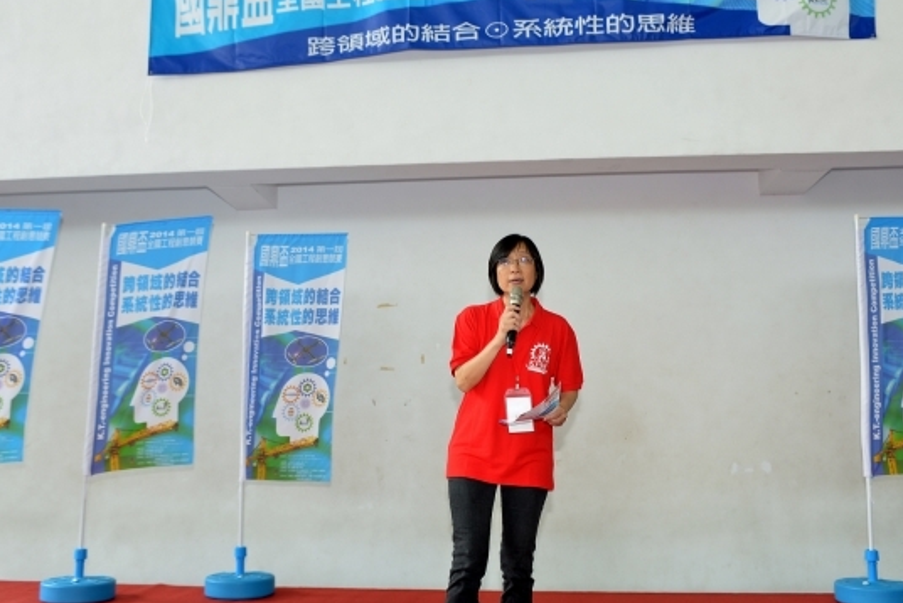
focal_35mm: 37
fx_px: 929
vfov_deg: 36.0
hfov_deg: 51.9
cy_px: 270
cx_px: 445
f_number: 4
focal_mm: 31
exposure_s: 1/60
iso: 500
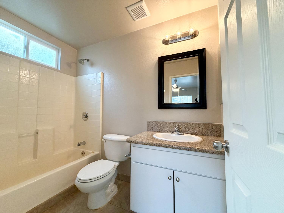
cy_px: 106
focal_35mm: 14
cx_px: 142
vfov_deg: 85.7
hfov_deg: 102.1
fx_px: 115
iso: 200
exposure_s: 1/60
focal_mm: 2.22
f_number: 2.2
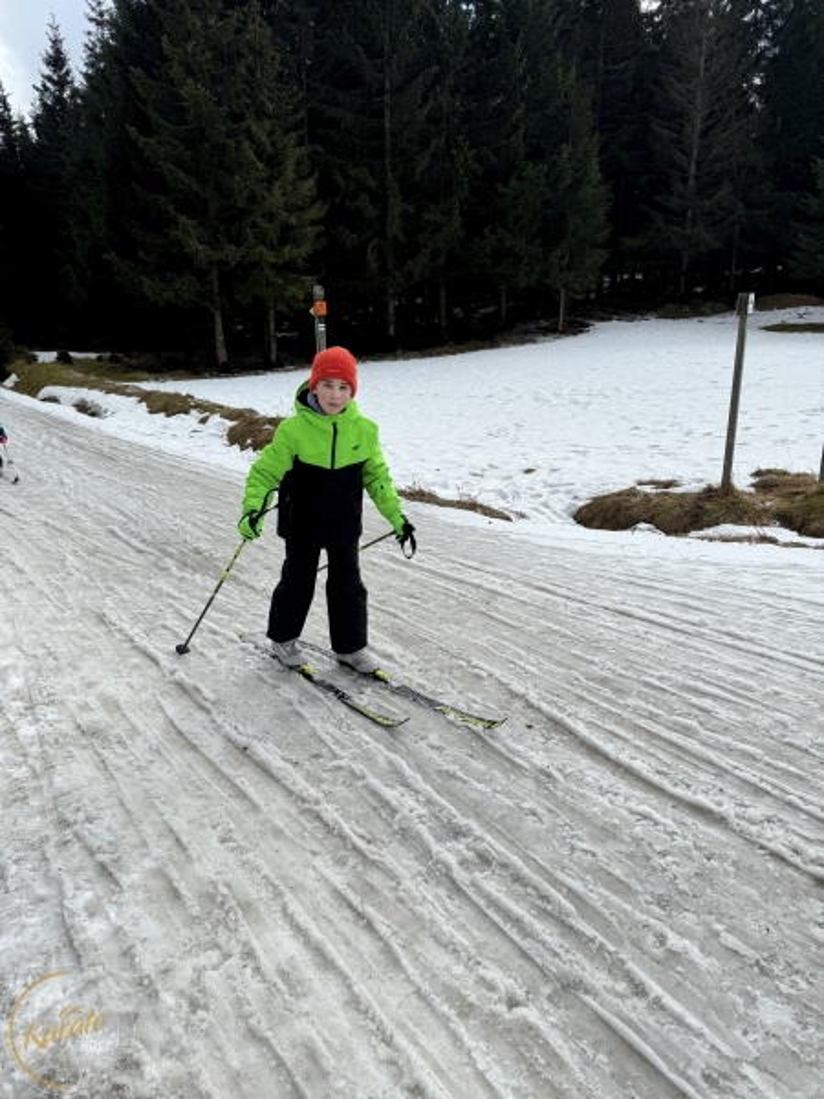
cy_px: 550
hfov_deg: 56.8
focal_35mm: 24
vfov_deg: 71.6
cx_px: 412
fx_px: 762
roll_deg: -0.5
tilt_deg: -14.9
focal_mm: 6.86
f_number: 1.78
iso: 80
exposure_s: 1/2959
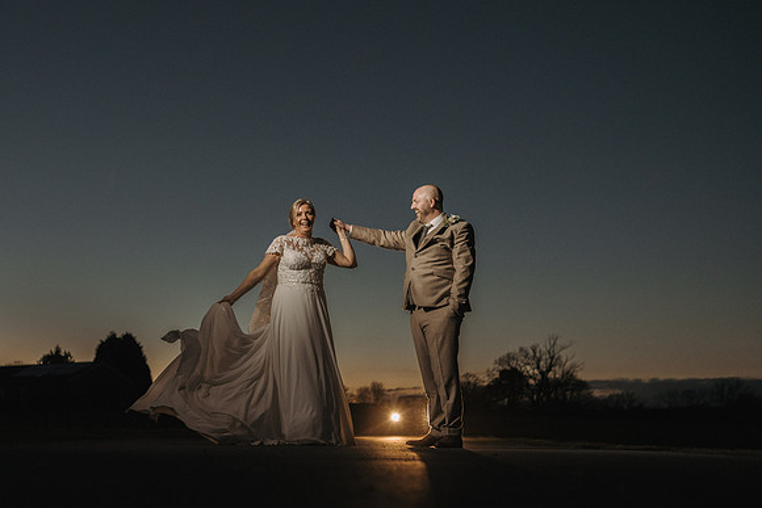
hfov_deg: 39.4
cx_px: 249
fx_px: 1049
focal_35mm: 50
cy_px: 317
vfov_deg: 27.2
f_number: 2.2
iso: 2500
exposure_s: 1/200
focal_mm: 35
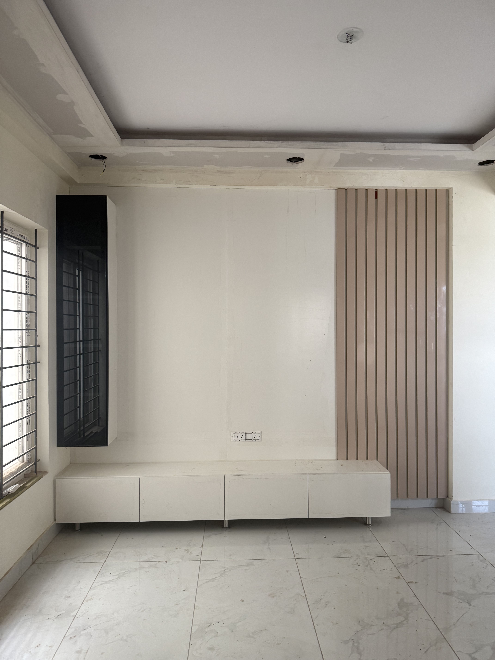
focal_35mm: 24
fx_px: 458
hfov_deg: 56.8
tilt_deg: +0.2
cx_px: 248
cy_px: 330
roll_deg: +0.3
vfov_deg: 71.6
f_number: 1.78
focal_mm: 6.76
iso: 200
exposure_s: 1/120
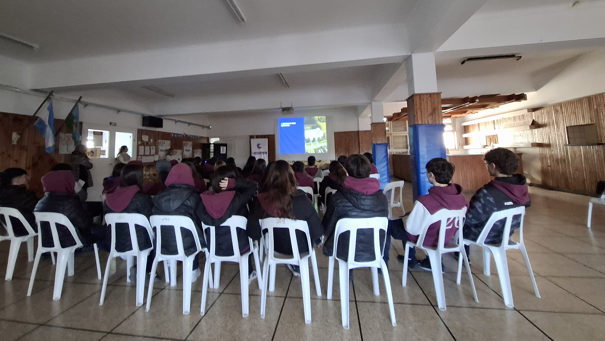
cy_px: 131
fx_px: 241
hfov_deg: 102.9
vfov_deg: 69.6
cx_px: 286
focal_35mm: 15
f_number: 2.2
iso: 400
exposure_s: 1/25
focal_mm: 1.74
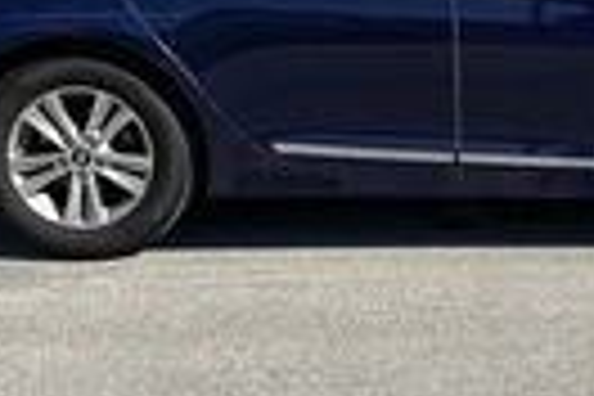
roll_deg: +0.2
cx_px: 540
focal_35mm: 88
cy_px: 27
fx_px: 1452
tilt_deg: -6.6
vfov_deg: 15.3
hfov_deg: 22.5
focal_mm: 3
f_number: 1.8
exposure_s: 1/1675
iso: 25
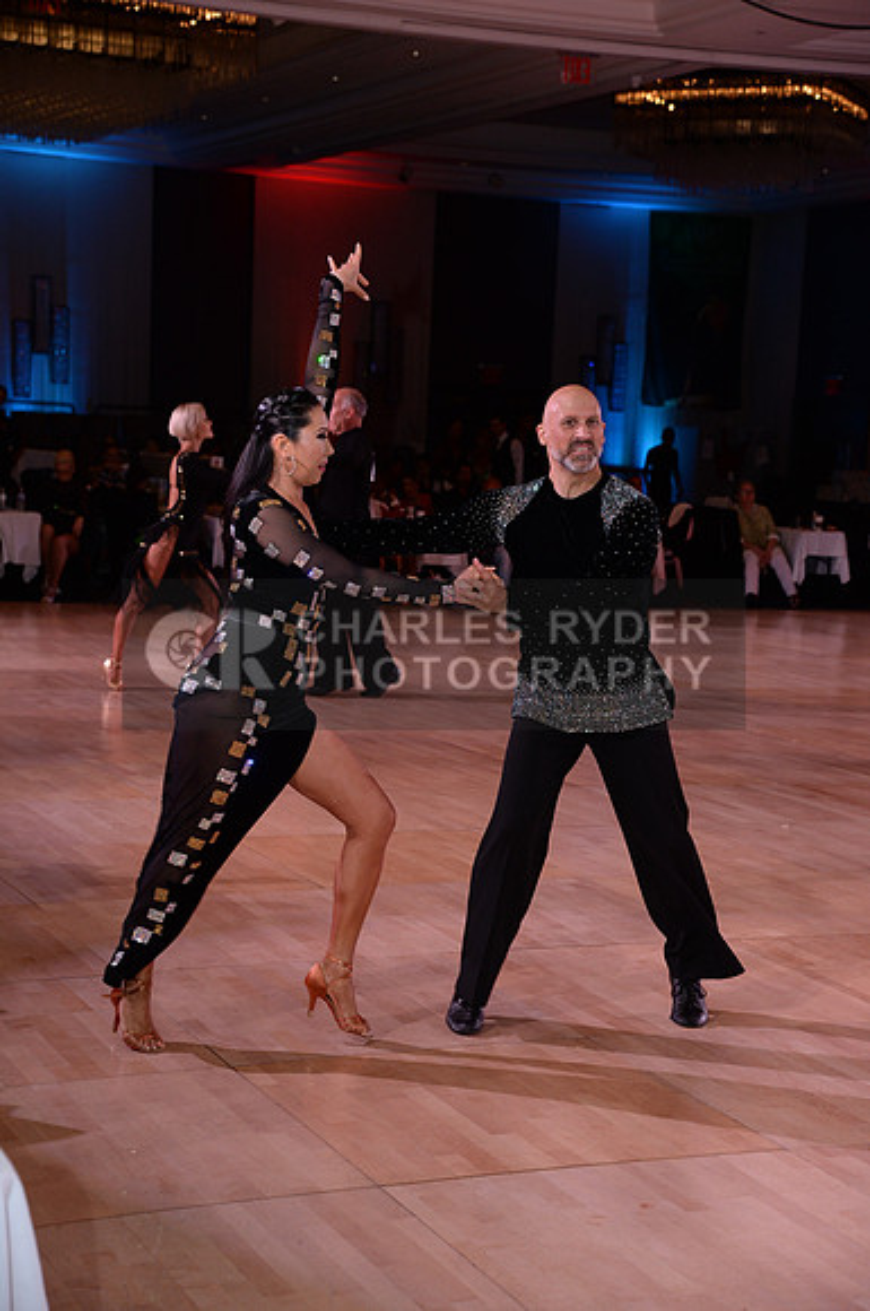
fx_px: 2399
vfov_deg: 30.6
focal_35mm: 66
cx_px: 435
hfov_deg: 20.6
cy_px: 656
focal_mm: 66
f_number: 5.6
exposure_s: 1/200
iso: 1600
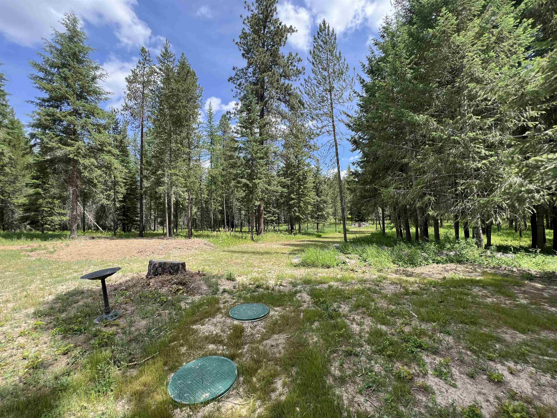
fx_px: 209
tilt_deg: +1.8
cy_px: 209
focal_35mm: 13
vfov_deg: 89.9
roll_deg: +1.8
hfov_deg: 106.2
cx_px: 278
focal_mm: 1.57
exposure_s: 1/602
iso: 32
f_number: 1.8
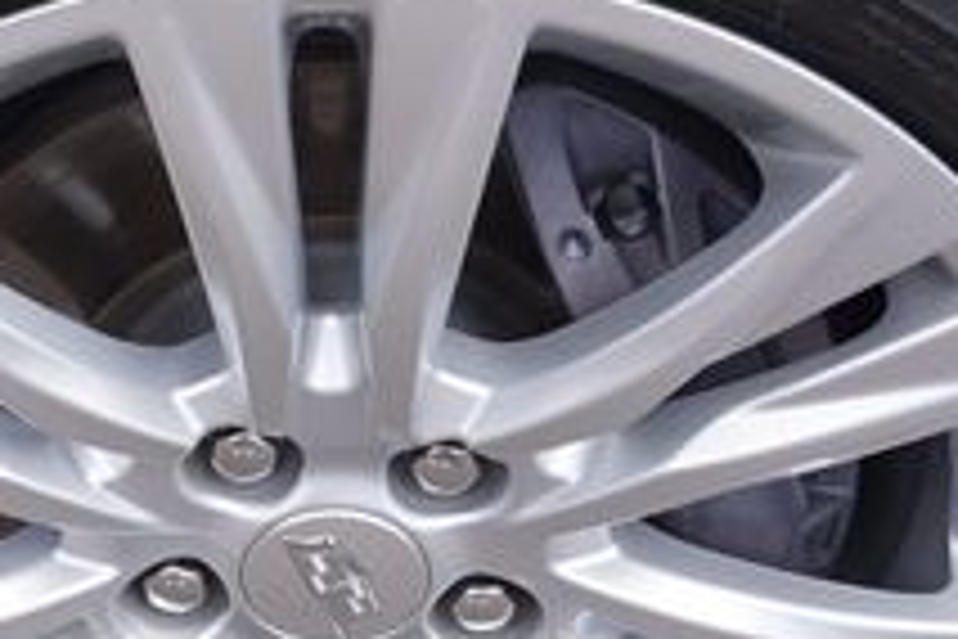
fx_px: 1916
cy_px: 279
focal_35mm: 72
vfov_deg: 18.9
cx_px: 216
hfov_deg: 27.6
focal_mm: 16
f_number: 7.1
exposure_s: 1/100
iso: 100
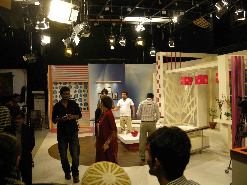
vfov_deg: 40.7
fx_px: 250
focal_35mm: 35
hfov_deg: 52.6
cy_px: 92
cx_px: 124
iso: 268
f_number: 2.7
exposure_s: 1/74.1
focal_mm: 7.5
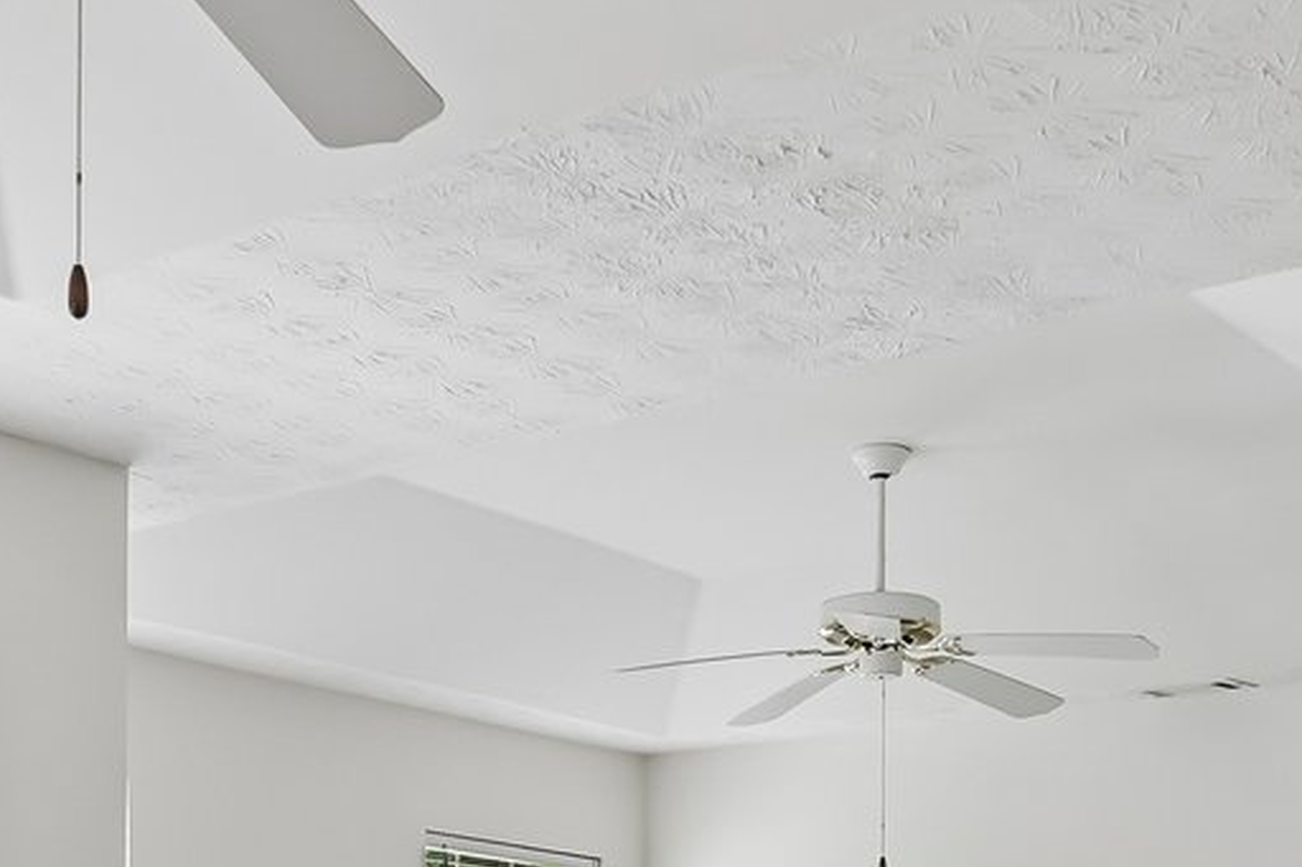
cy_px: 1158
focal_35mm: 64
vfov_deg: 19.4
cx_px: 620
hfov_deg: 31.4
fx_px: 2314
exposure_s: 1/30
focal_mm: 16
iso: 800
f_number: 8
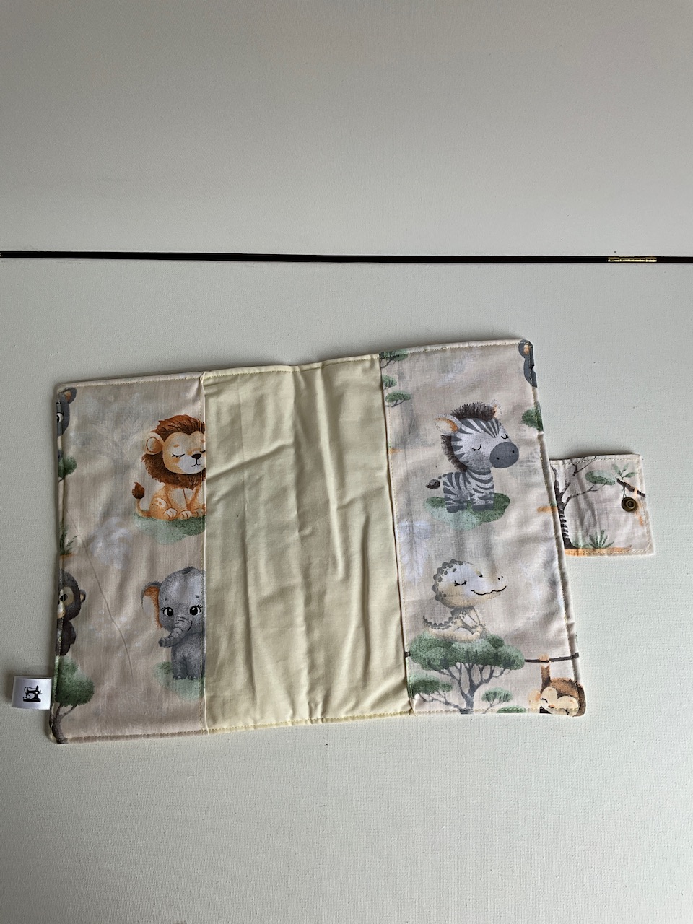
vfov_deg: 61.7
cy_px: 462
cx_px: 346
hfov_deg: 48.2
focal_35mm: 29
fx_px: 774
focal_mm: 3
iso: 25
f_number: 1.8
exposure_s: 1/333
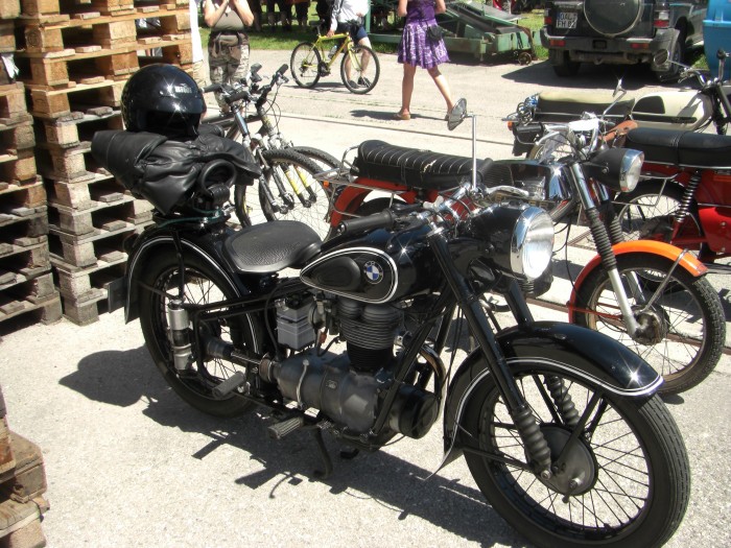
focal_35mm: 38
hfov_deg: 49.0
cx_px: 366
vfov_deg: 37.7
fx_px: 802
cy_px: 274
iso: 64
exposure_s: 1/200
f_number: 4.6
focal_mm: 6.3
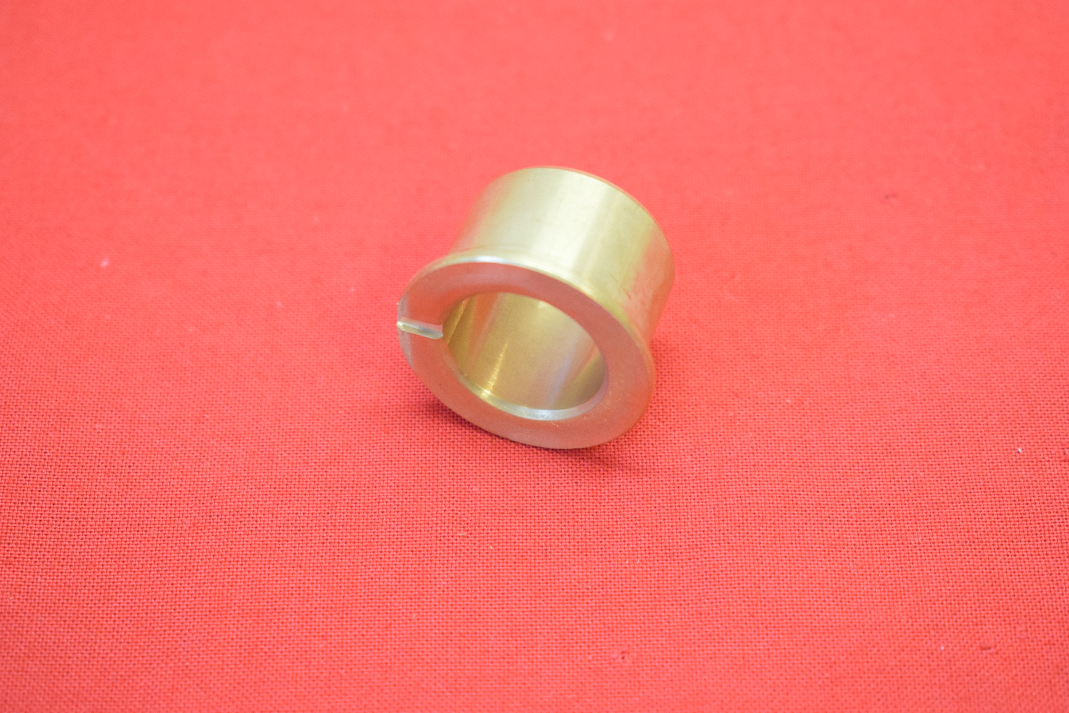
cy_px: 356
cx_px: 534
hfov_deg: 27.0
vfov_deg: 18.2
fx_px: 2228
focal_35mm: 75
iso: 2000
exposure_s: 1/60
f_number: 5.6
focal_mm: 50
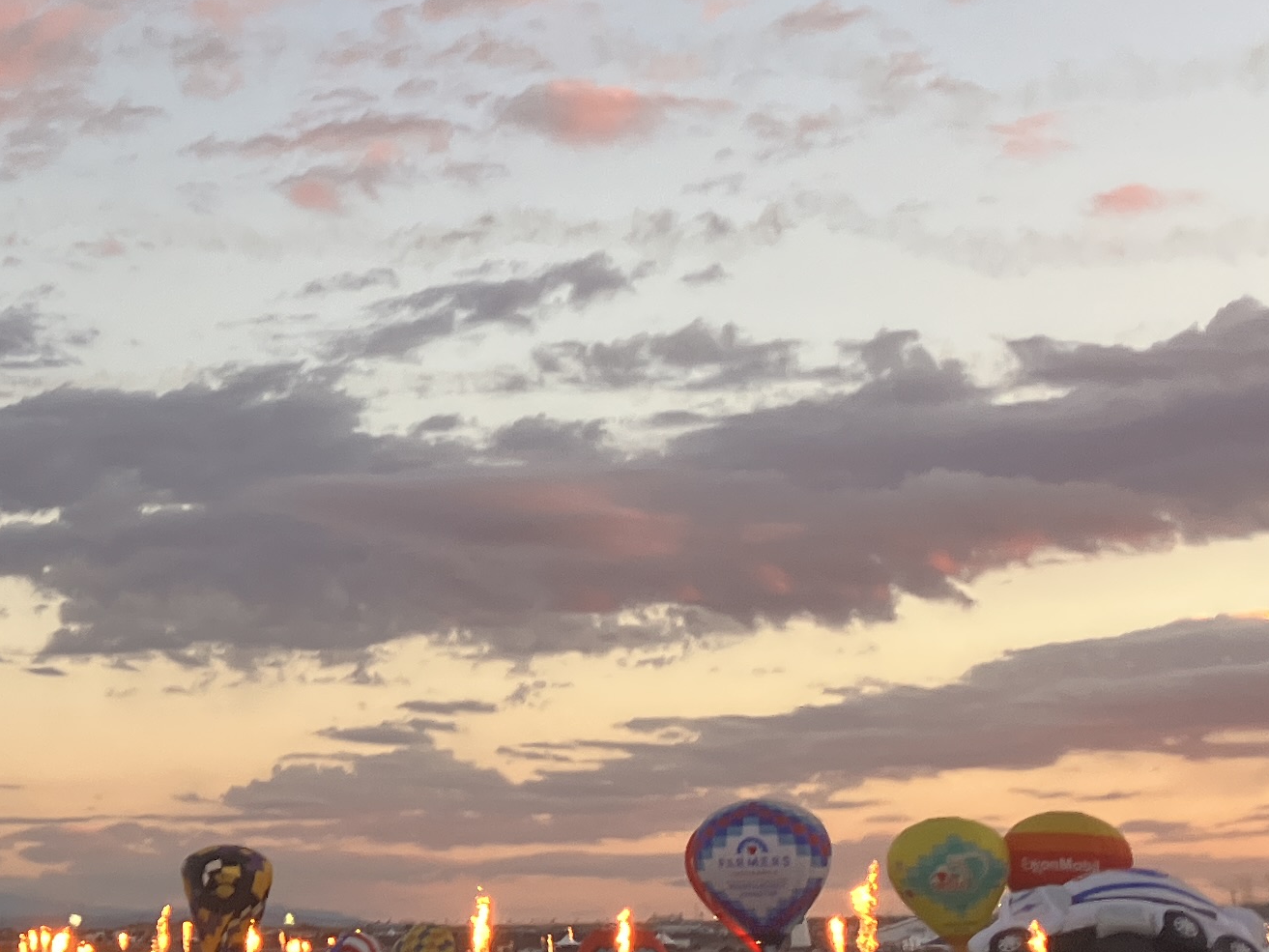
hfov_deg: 21.4
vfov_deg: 17.2
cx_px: -174
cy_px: 422
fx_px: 3153
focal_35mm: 86
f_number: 1.8
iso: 40
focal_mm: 3.99
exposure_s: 1/120
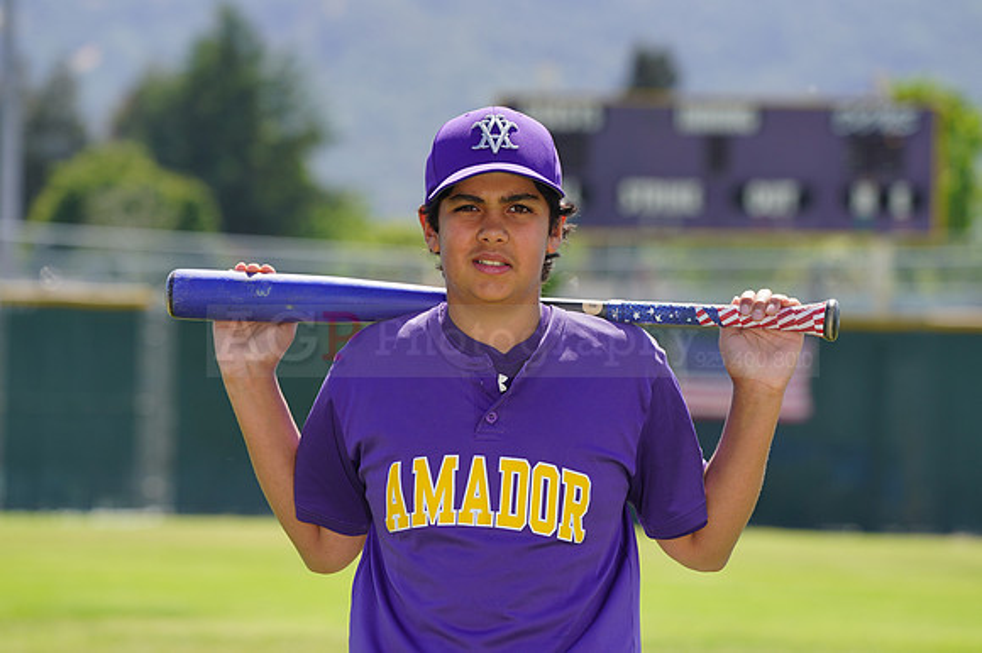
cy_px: 326
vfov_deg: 6.2
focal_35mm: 221
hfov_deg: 9.3
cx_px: 491
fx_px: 6025
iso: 100
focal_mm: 221
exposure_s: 1/250
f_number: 7.1
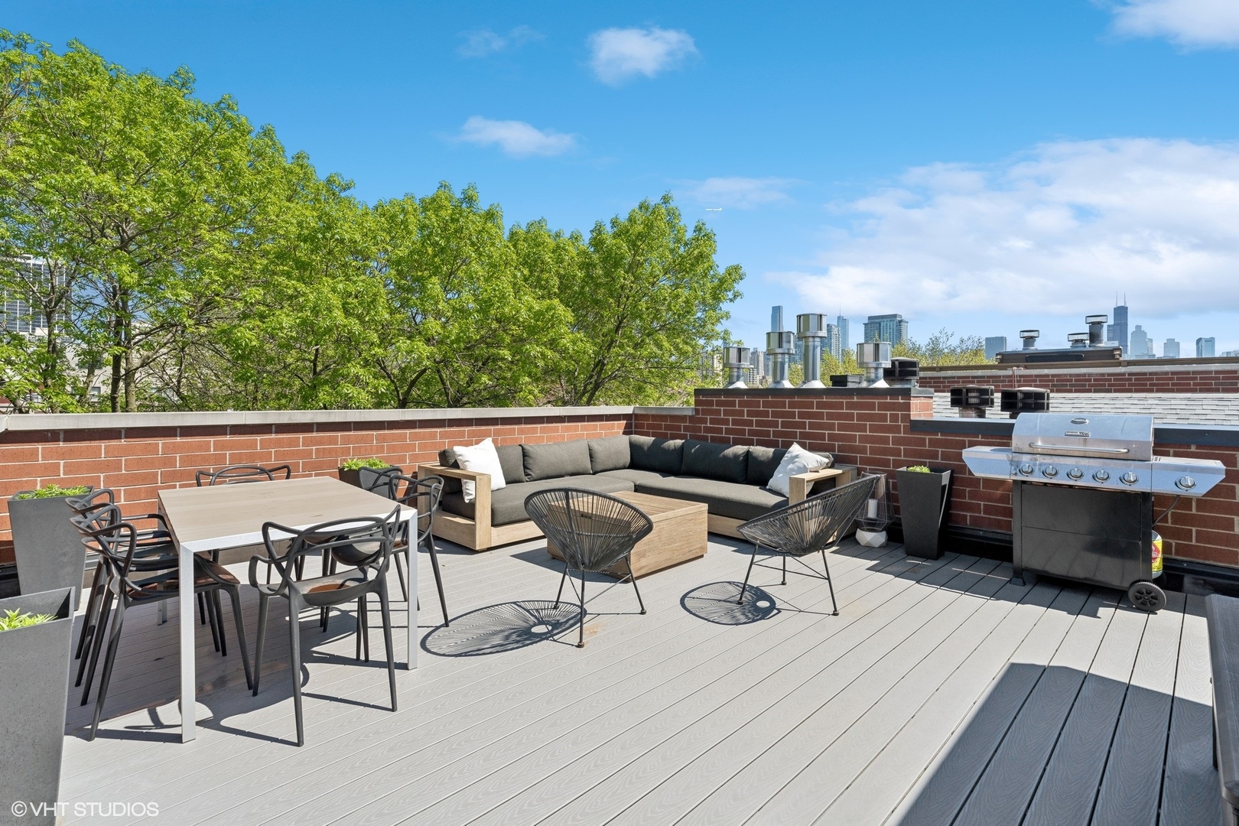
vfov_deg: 73.7
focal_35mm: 16
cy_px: 413
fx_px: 551
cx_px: 620
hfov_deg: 96.7
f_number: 8
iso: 320
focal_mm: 16
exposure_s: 1/640
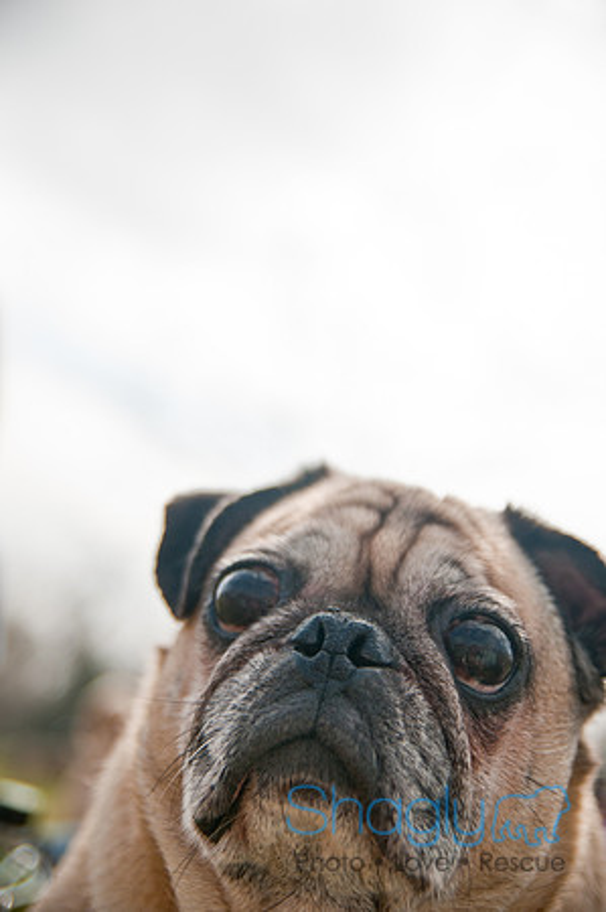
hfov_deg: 22.6
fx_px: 1518
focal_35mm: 60
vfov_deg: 33.4
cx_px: 303
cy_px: 456
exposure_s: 1/3200
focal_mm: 40
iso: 200
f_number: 2.8
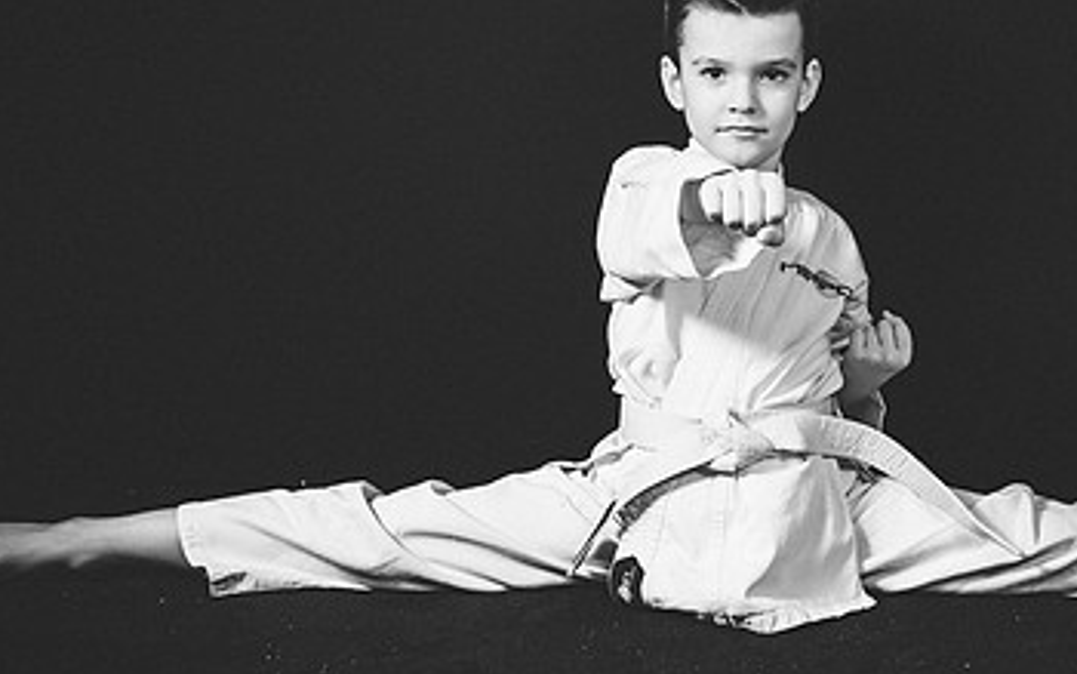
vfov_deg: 21.6
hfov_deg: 34.1
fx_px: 1732
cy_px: 78
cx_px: 754
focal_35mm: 59
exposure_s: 1/60
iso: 100
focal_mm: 24
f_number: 4
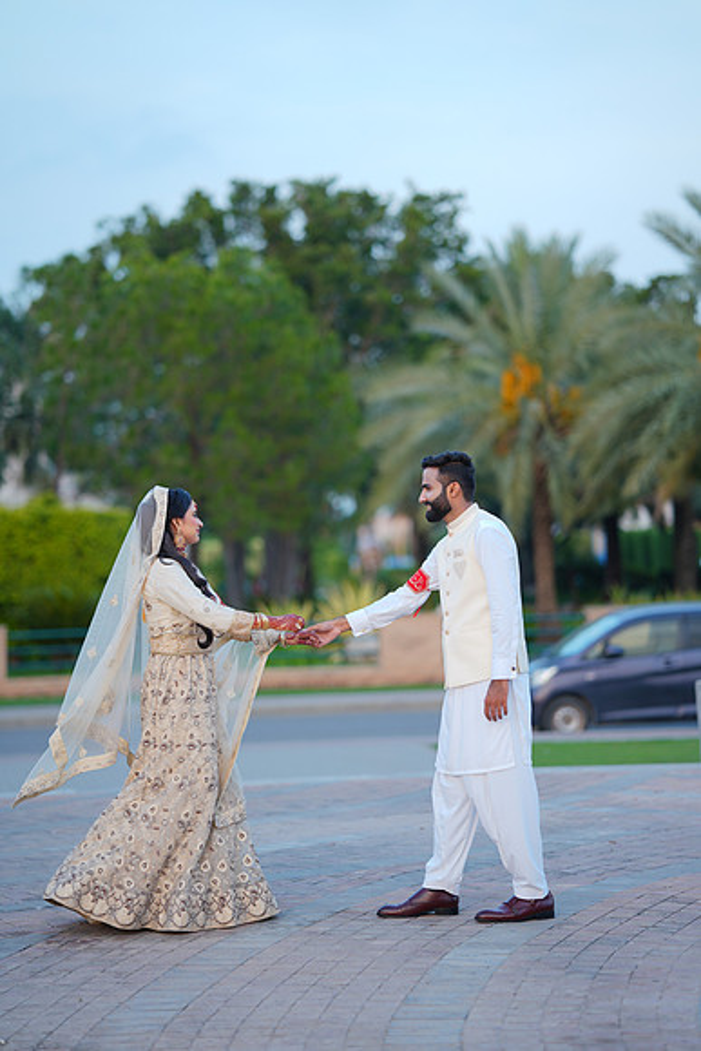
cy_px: 526
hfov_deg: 16.1
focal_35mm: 85
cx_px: 350
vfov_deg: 23.9
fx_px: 2481
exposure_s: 1/400
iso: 80
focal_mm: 85
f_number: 1.4
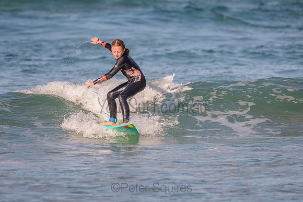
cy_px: 78
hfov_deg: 3.4
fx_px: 5163
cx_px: 118
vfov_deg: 2.2
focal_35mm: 613
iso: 250
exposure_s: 1/2000
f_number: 5.6
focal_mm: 500
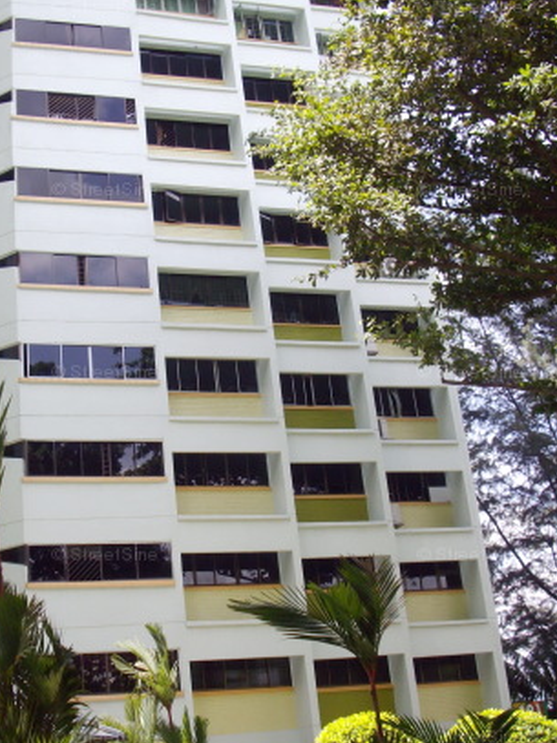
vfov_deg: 38.2
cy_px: 374
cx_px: 188
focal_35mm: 50
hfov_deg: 28.9
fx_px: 1073
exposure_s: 1/125
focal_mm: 6.2
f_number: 5.6
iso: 80
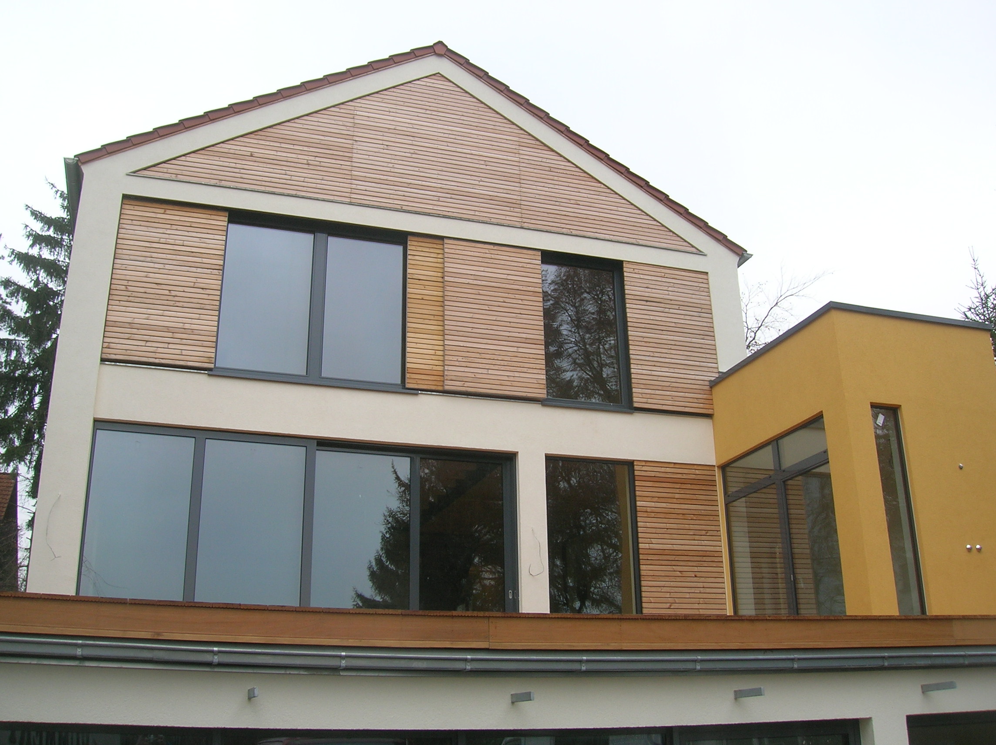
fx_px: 977
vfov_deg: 41.7
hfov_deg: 54.0
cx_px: 498
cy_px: 372
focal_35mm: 34
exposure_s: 1/40.4
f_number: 4.9
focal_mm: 5.7
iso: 50
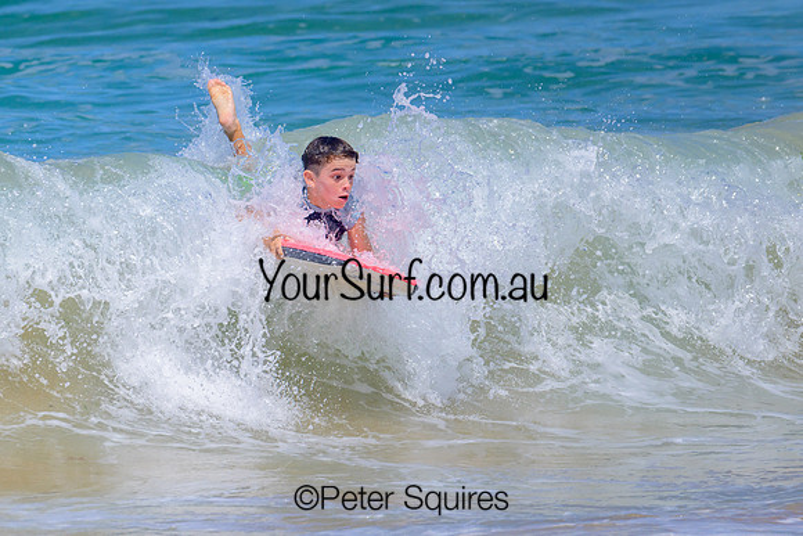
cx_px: 288
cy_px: 299
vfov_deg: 2.1
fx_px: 14564
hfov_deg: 3.2
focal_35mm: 653
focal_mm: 480
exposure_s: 1/2000
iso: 640
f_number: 11
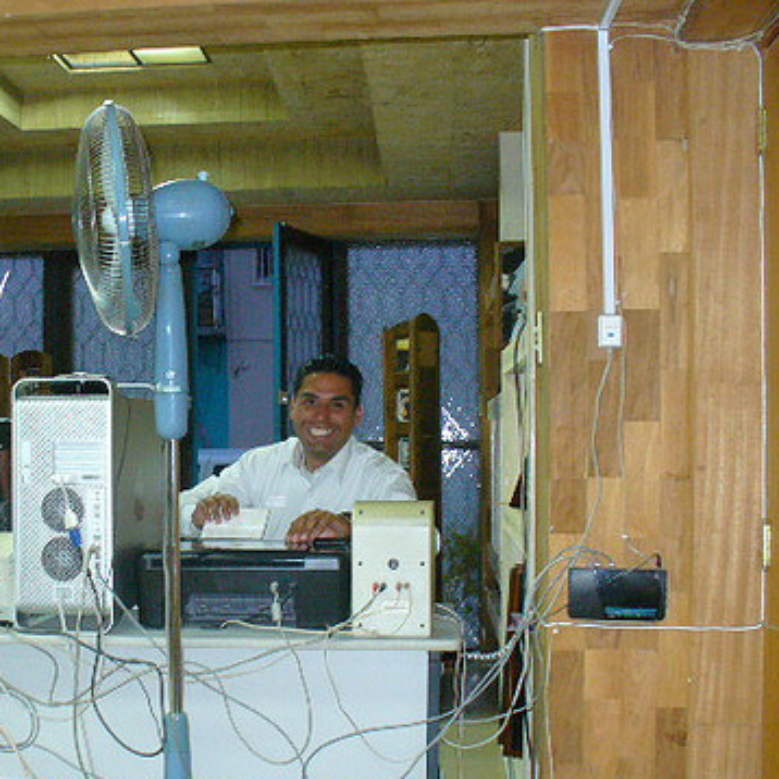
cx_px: 215
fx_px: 1349
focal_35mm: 53
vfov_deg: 32.1
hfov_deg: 31.7
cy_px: 447
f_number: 2.8
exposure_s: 1/8
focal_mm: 6.1
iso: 160
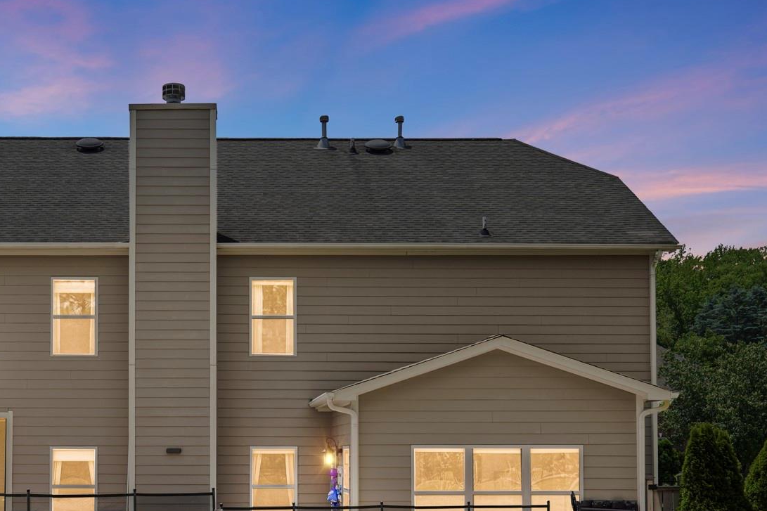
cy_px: 402
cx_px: 235
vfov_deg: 24.3
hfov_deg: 35.8
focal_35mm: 55
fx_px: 1172
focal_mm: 20
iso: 100
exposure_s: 1/500
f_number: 4.5
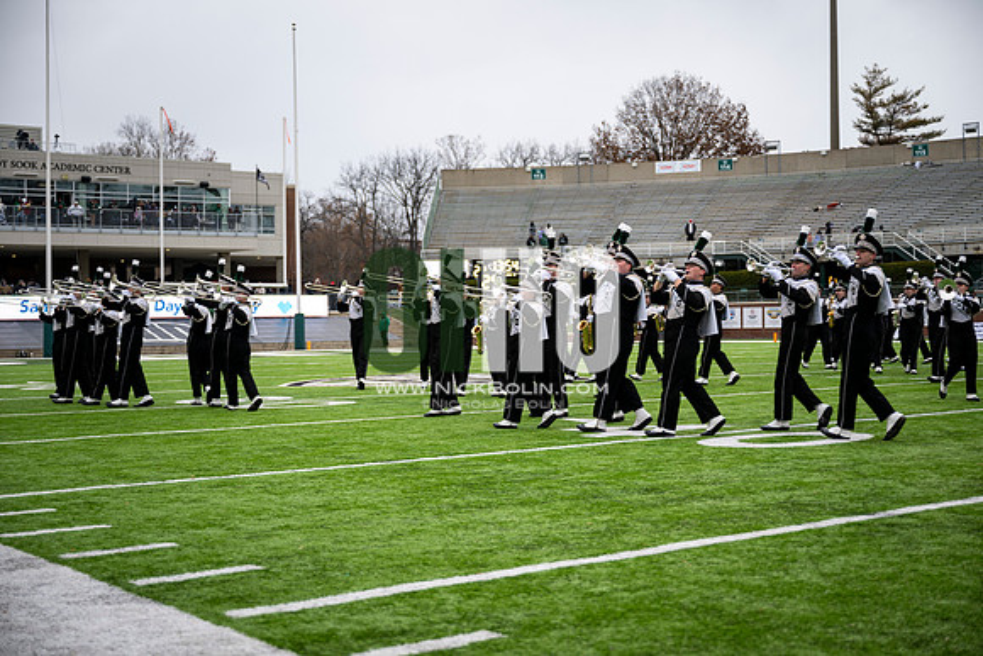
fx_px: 1338
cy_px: 328
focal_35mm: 49
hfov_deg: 40.3
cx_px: 492
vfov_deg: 27.5
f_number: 2.8
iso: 100
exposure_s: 1/500
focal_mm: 49
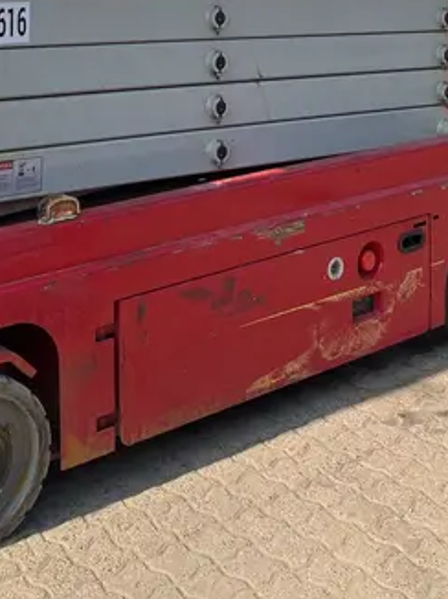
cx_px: 149
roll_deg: +0.2
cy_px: -54
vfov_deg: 28.1
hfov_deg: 23.2
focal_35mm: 63
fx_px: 1089
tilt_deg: +0.5
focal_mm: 3.99
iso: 32
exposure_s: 1/1429
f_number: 1.8
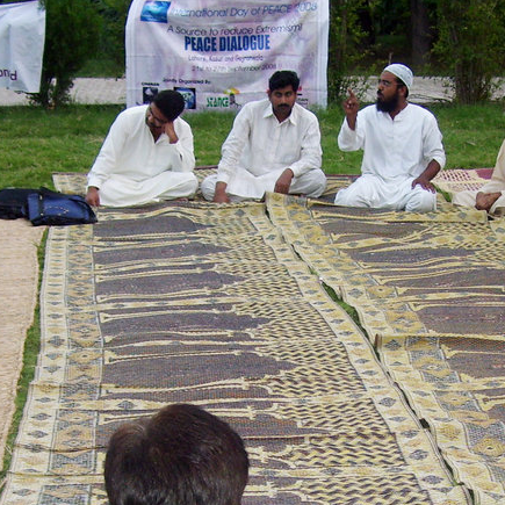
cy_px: 397
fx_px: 1271
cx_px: 301
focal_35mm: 77
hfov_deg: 22.4
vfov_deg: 22.2
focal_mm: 6
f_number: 2.7
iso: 80
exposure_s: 1/60
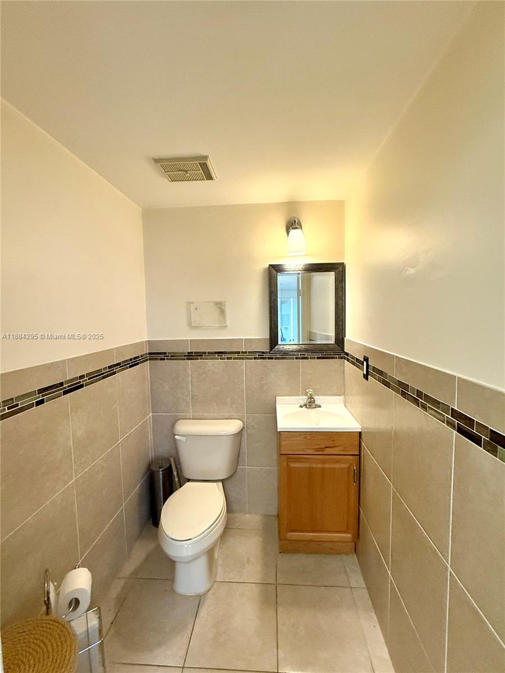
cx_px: 252
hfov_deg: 85.7
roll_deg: -0.6
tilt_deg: -3.0
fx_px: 272
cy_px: 336
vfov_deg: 102.1
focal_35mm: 14
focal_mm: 2.22
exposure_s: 1/120
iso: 400
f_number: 2.2
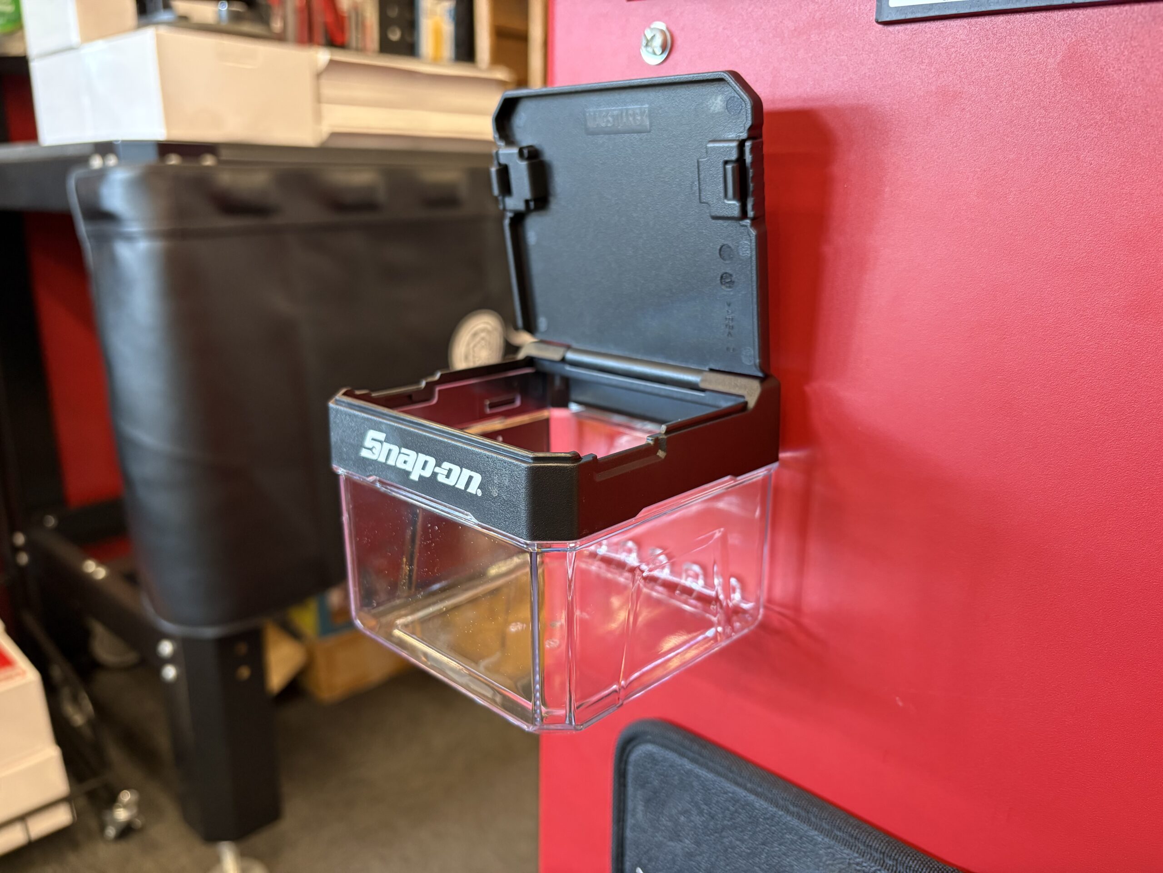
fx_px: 874
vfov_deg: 53.1
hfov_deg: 67.3
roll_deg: -0.9
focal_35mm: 26
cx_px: 582
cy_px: 436
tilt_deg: -15.3
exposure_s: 1/60
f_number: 1.6
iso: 250
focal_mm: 5.96
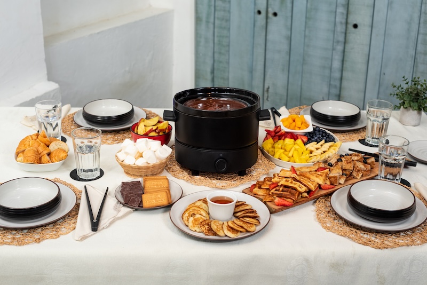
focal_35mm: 50
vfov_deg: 27.0
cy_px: 142
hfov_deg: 39.6
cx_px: 214
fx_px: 593
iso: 400
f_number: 5.6
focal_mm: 50
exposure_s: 1/160
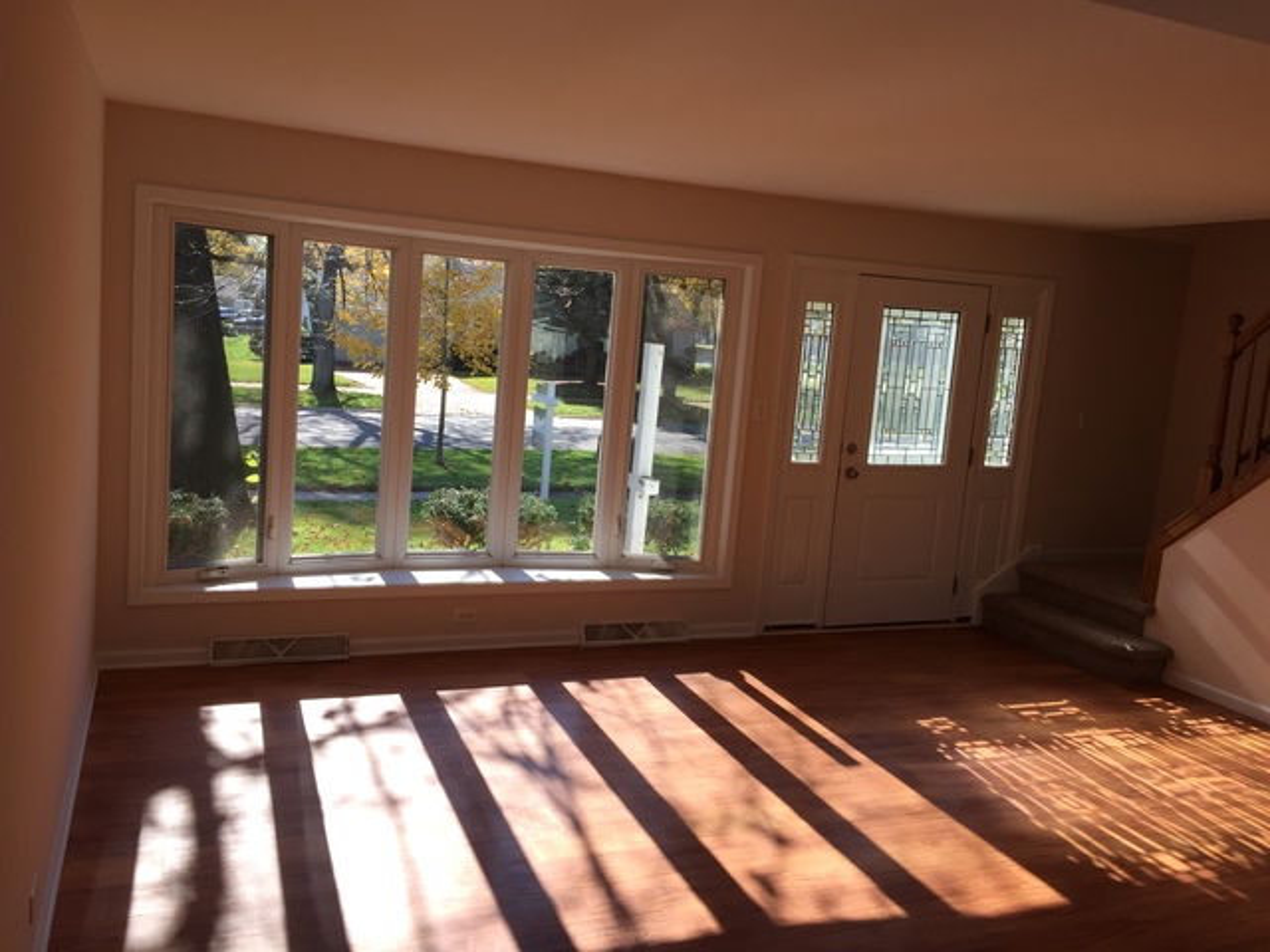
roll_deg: -5.9
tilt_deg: -10.8
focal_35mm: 29
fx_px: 1064
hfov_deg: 61.7
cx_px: 635
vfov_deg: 48.2
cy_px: 476
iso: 32
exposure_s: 1/514
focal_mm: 4.15
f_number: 2.2
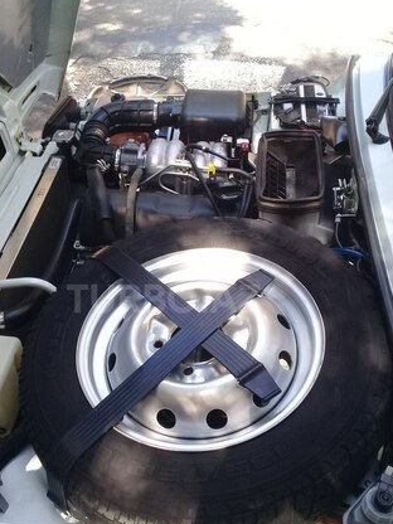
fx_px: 560
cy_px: 299
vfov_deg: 50.0
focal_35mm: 37
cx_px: 164
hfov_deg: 38.6
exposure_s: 1/120
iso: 64
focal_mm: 3.3
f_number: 2.2
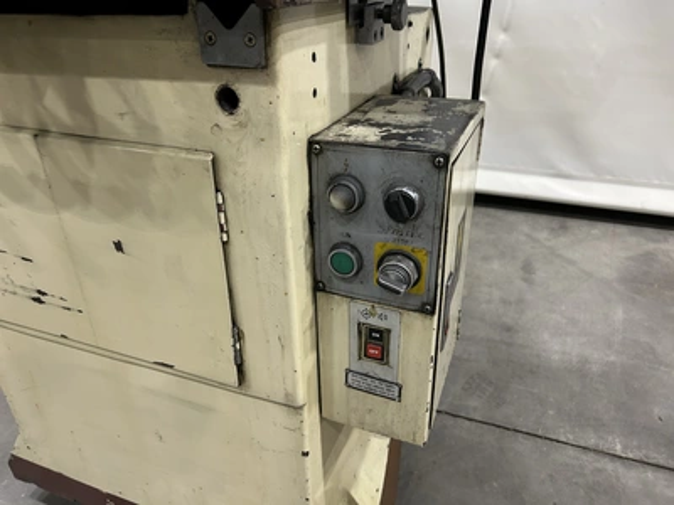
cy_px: 252
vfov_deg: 53.1
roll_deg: +0.7
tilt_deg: -27.3
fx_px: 506
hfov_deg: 67.3
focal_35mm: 26
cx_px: 337
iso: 250
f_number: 1.5
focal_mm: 5.7
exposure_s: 1/60
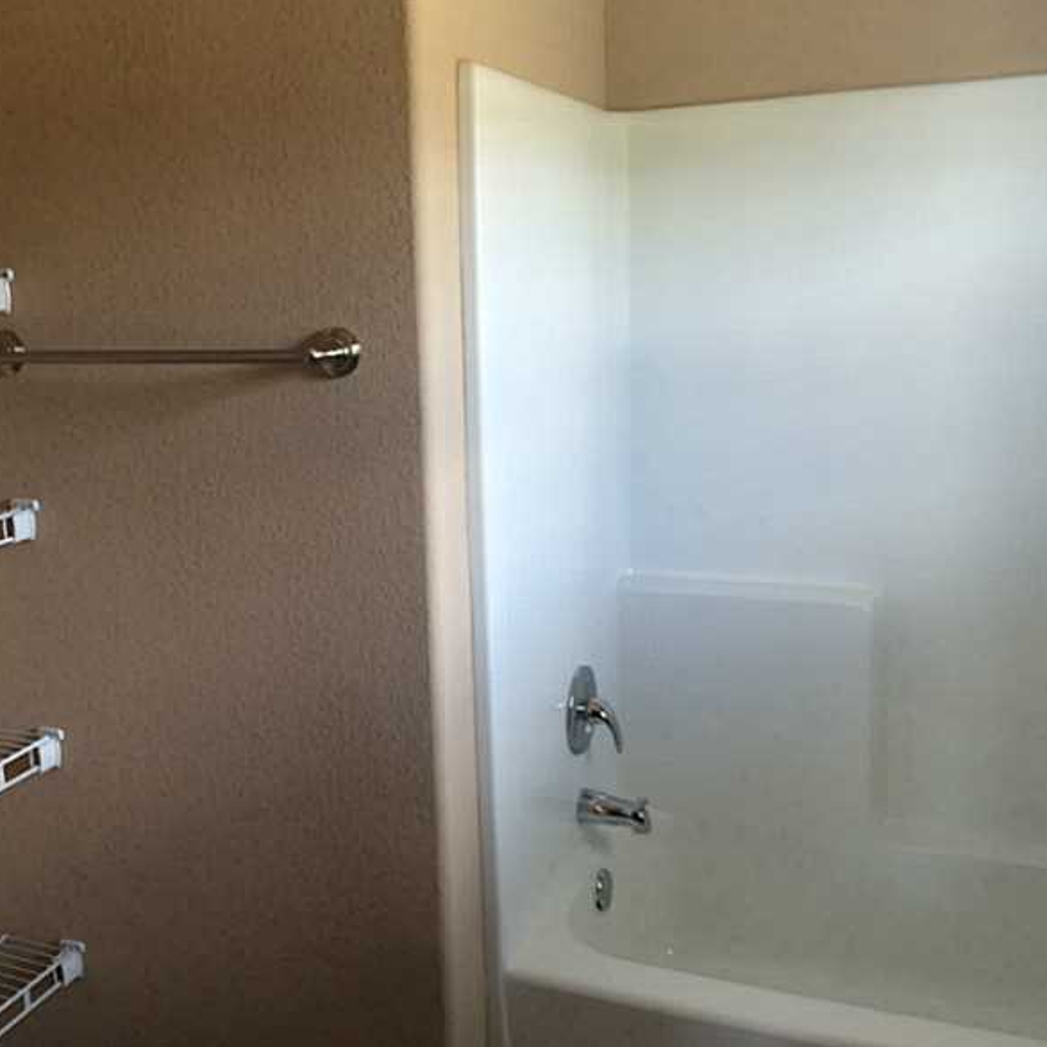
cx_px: 445
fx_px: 1198
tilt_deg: -12.1
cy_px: 532
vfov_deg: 47.2
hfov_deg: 47.1
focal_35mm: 35
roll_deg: +2.0
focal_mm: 4.15
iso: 100
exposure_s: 1/30
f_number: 2.2
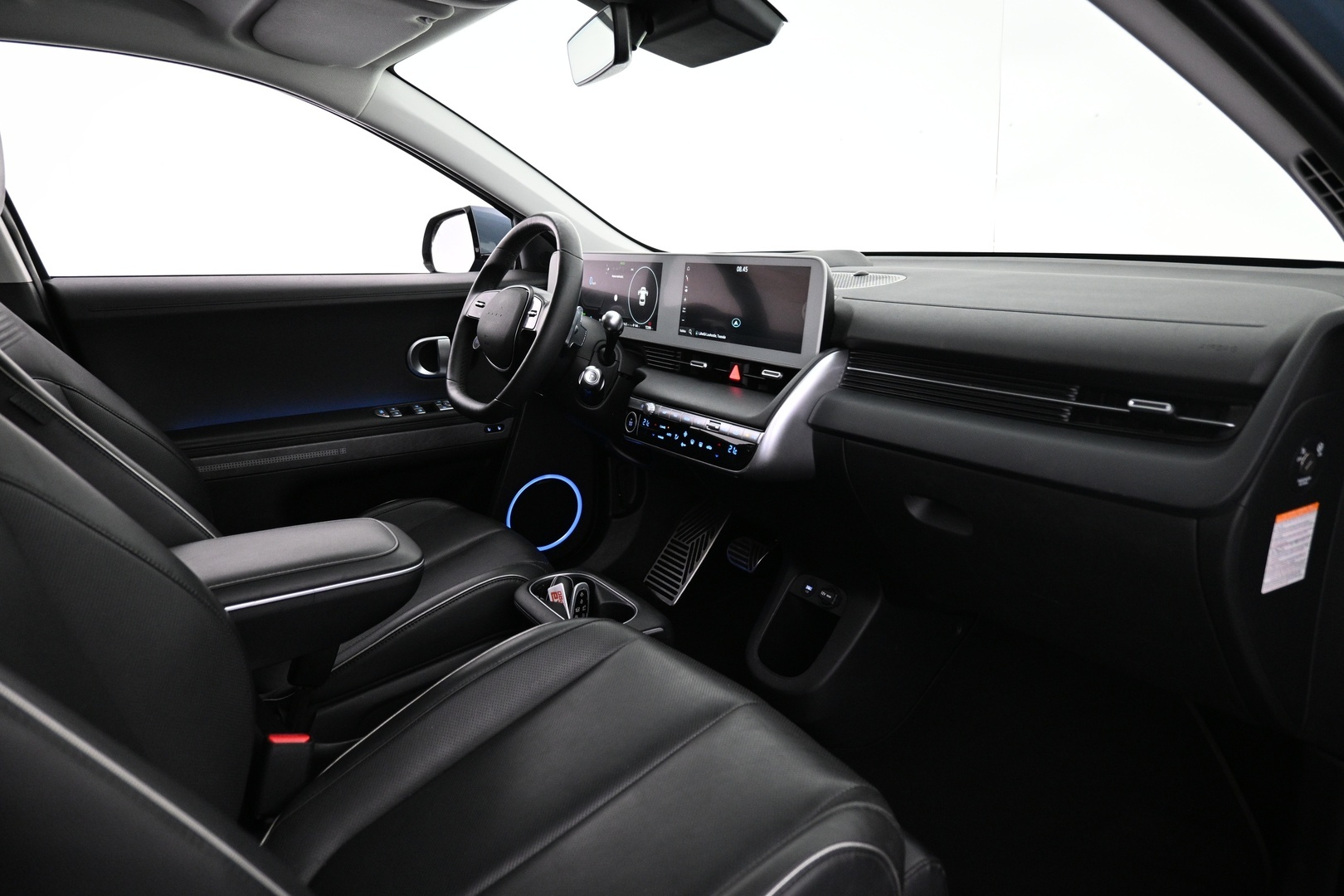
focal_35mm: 24
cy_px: 448
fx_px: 896
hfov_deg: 73.7
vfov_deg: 53.1
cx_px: 672
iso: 1600
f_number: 3.5
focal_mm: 16
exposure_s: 1/30
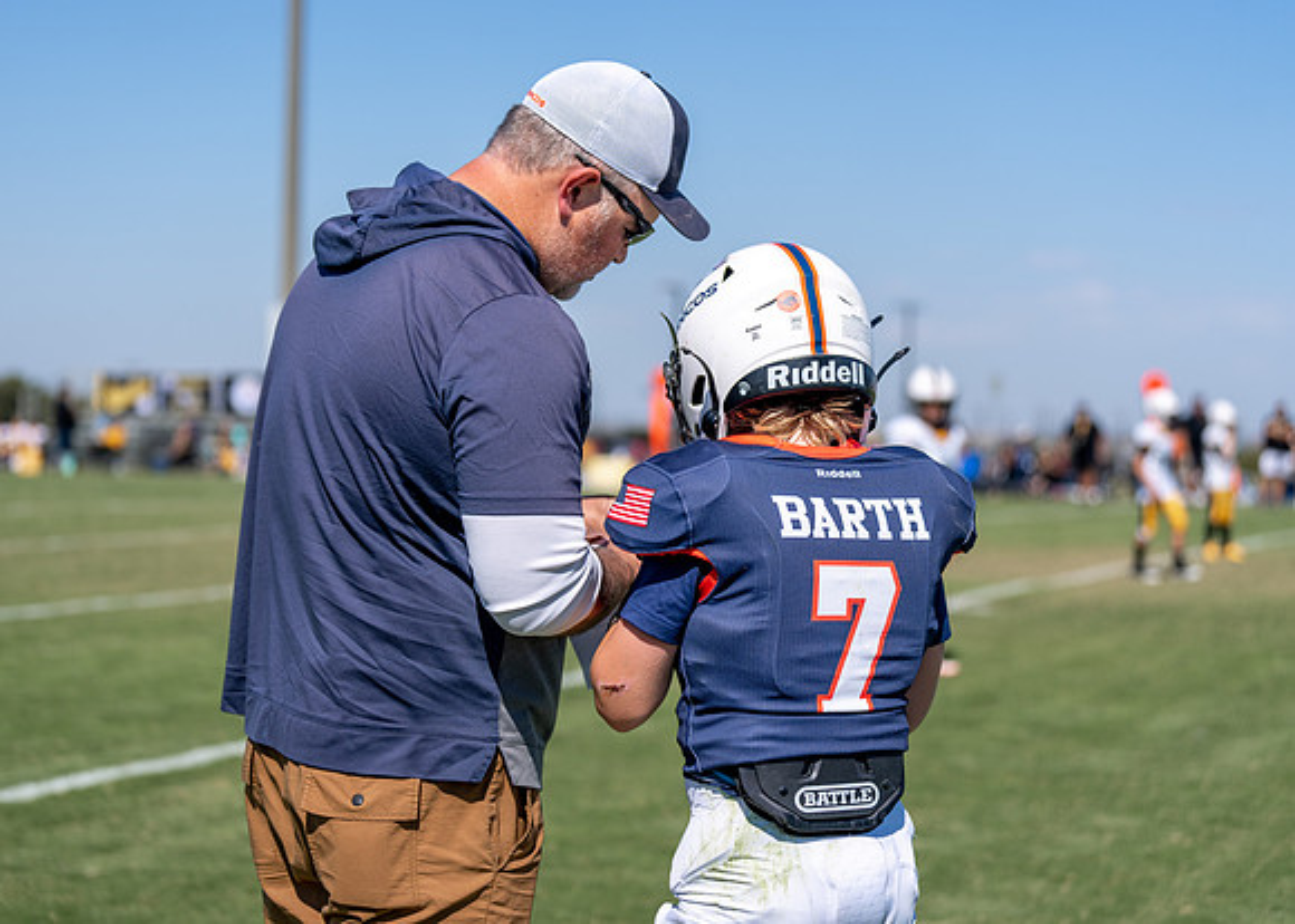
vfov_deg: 18.3
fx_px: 2866
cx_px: 592
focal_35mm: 78
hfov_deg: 25.5
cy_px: 442
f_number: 2.8
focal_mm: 70
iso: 100
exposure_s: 1/3200
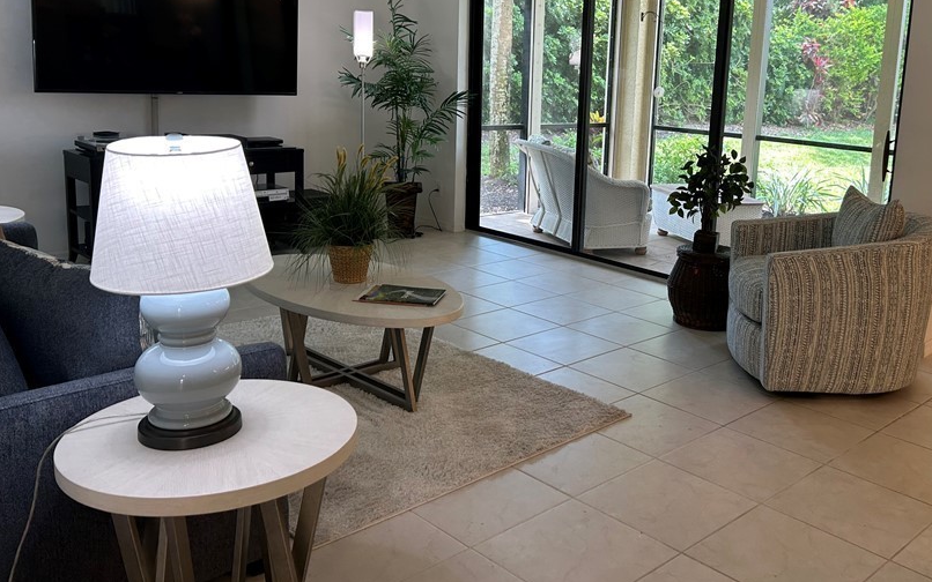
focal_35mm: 35
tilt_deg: -10.1
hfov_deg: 54.8
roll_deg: -2.7
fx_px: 889
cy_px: 208
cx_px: 571
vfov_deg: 36.0
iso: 80
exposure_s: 1/120
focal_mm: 5.7
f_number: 1.5
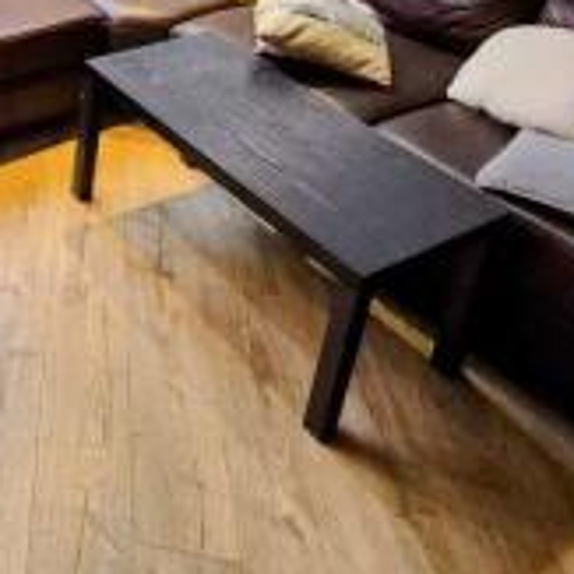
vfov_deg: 35.0
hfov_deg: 35.5
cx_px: -44
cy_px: -62
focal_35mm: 41
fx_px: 769
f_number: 2.2
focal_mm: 2.2
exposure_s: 1/100
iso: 250
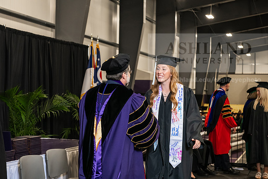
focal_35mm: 62
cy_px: 90
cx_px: 134
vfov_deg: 21.9
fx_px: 462
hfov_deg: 32.4
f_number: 5
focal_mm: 62
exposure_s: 1/200
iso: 2500
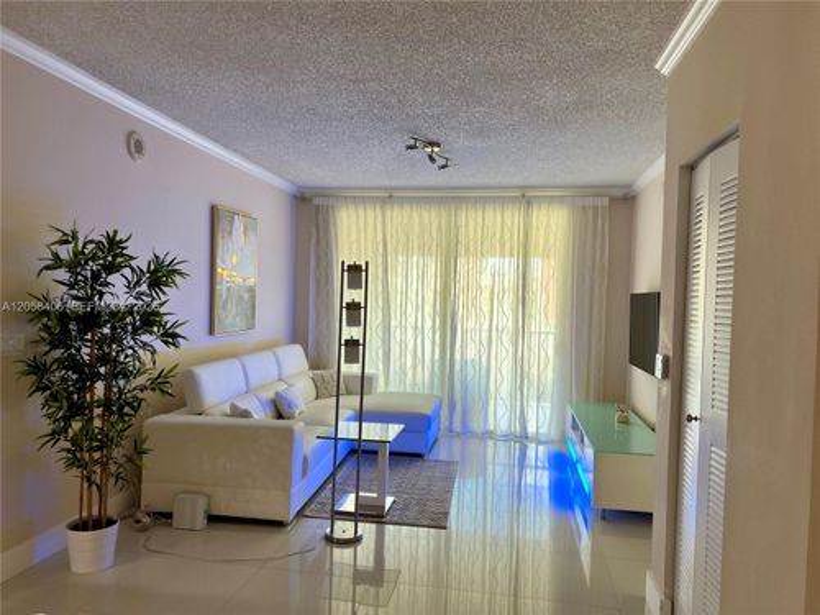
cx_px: 410
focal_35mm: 26
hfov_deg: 67.3
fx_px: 616
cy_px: 308
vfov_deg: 53.1
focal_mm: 5.7
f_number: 1.5
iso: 64
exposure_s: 1/120
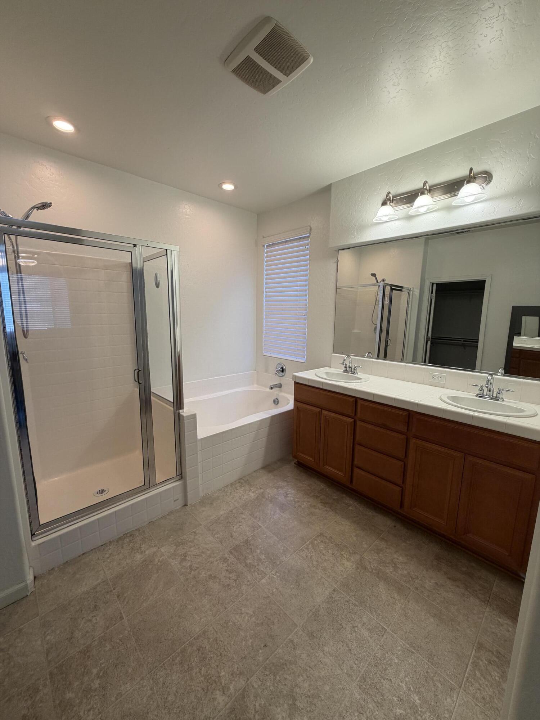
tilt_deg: -9.3
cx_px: 270
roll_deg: -0.6
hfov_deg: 85.7
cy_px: 360
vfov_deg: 102.1
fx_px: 291
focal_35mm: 14
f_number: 2.2
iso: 80
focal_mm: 2.22
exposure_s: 1/120
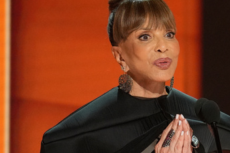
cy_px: 86
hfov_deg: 1.7
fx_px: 7625
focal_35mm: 1193
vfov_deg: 1.2
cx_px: 331
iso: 3200
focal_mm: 400
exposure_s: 1/500
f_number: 2.8
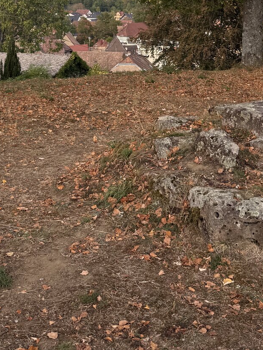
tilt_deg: +5.5
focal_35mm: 58
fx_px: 588
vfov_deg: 29.3
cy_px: -55
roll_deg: -0.5
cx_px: 179
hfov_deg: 25.1
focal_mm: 6.76
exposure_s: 1/715
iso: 80
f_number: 1.78
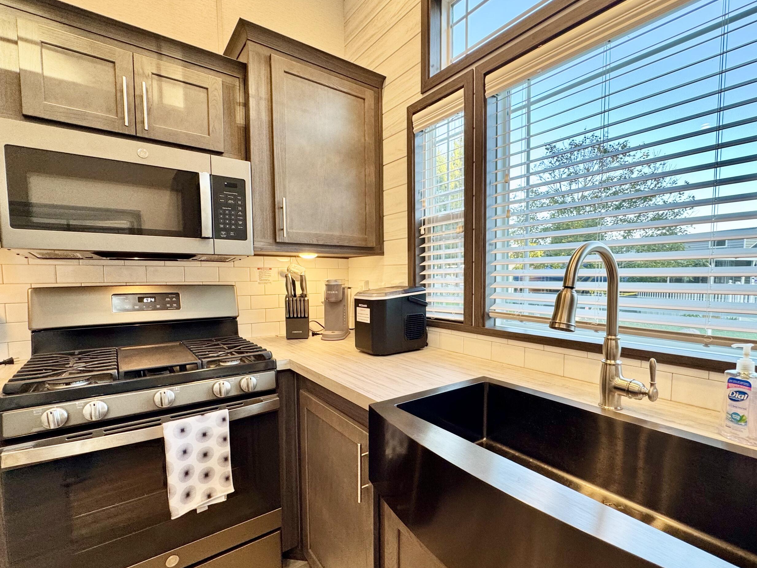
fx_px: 372
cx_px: 406
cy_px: 303
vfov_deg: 74.6
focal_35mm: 17
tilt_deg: -4.5
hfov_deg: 90.9
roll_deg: +0.2
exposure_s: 1/120
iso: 160
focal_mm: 2.22
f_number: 2.2
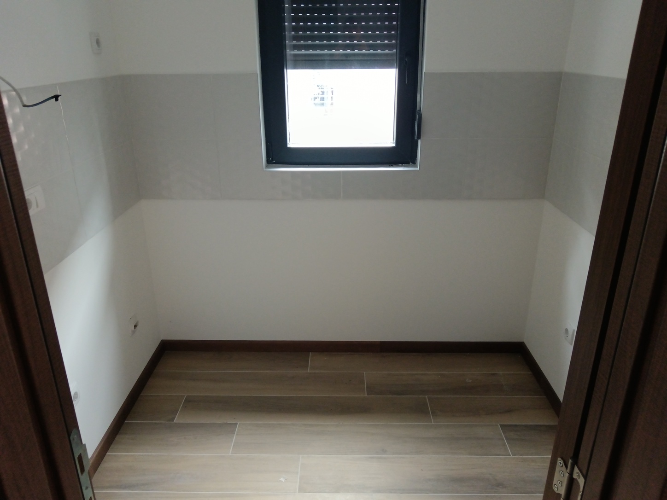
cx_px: 334
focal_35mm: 27
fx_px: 520
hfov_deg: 65.3
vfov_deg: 51.4
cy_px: 250
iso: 800
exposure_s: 1/25
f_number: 1.9
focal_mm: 4.95
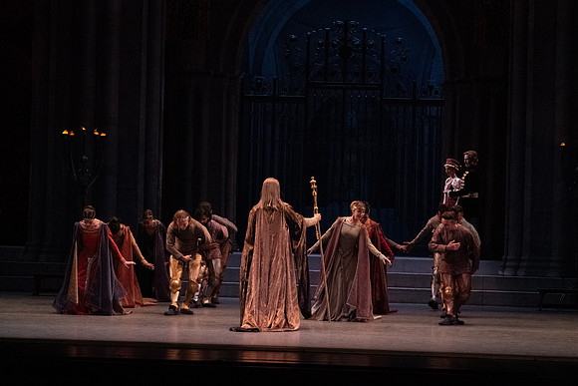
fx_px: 1911
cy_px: 193
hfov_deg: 17.2
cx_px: 289
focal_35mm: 119
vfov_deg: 11.5
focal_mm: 119
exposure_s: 1/320
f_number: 10
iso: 20000
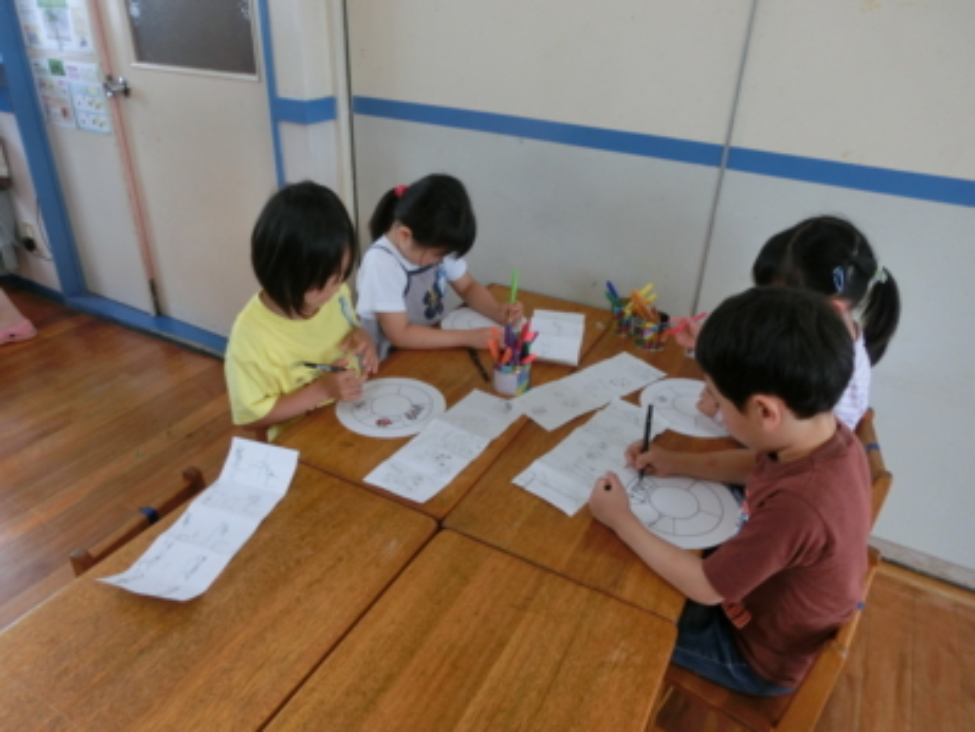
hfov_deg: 71.6
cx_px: 488
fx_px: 676
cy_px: 366
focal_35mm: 24
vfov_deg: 56.8
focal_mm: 4.24
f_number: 3
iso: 160
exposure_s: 1/125
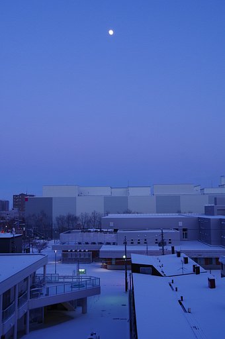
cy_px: 170
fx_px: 338
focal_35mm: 36
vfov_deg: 53.2
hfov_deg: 36.8
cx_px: 112
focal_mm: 24
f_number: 8
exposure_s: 1/30
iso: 800
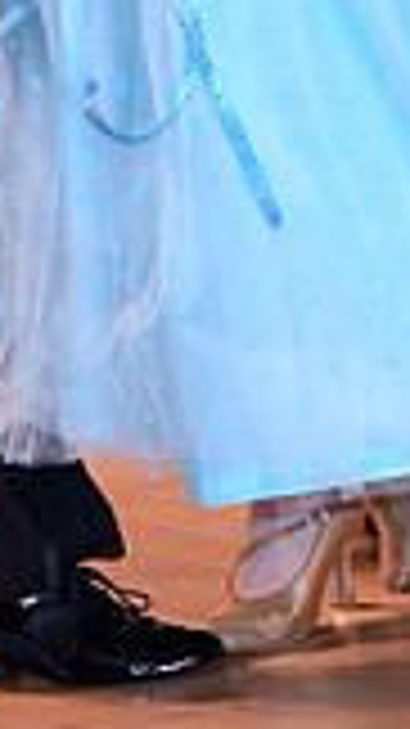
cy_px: -432
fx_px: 7623
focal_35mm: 394
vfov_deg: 5.4
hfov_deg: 3.1
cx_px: 223
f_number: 4.5
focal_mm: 105
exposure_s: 1/250
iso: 1250
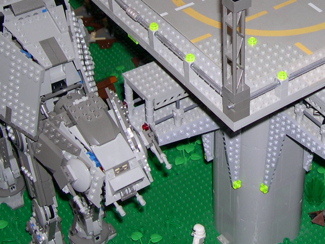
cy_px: -10
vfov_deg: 15.4
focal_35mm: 94
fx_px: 883
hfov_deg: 20.5
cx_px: 279
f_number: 2.8
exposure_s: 1/60
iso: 100
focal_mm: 8
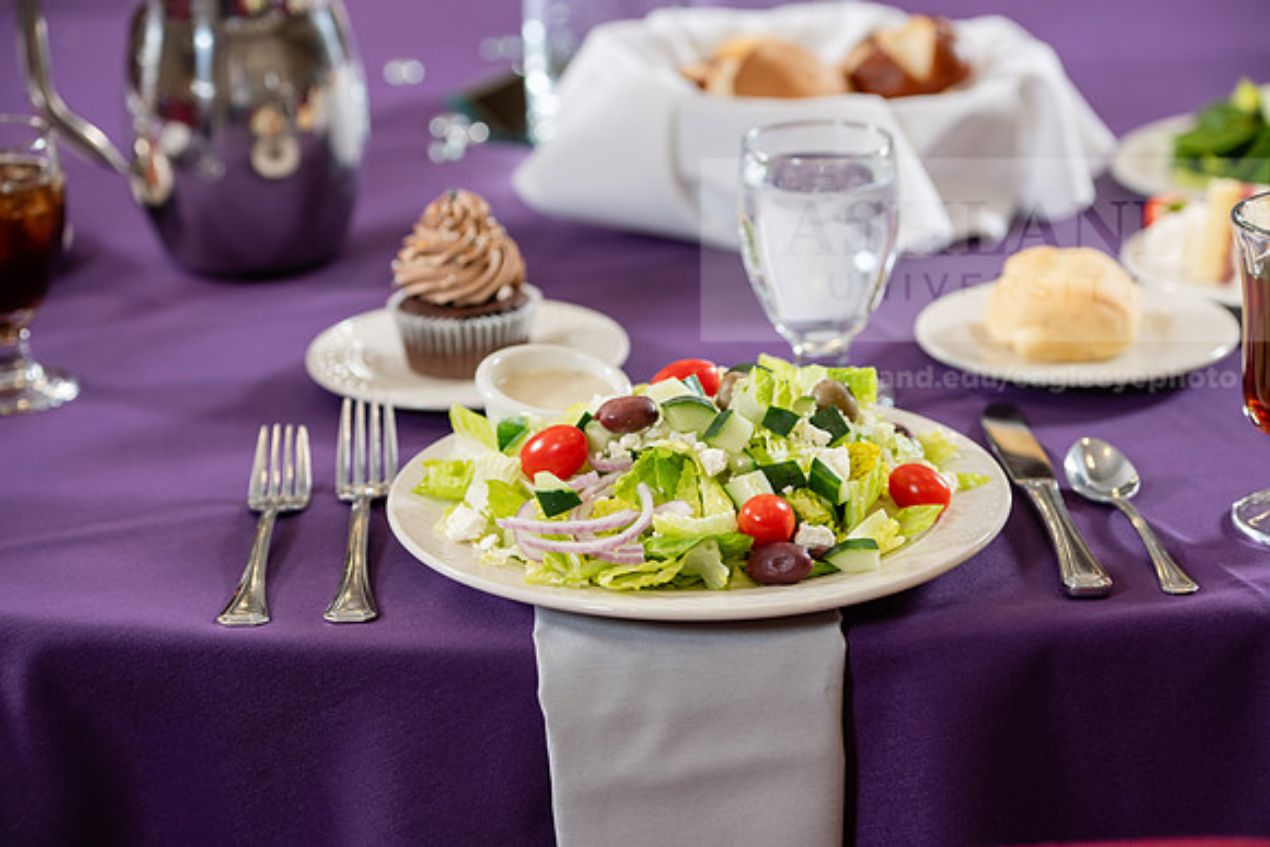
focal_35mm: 100
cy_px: 424
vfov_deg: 13.7
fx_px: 3528
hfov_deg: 20.4
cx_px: 635
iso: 400
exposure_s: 1/160
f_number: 4
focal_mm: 100
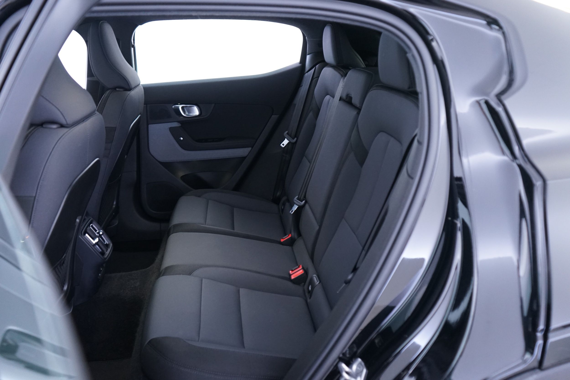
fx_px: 459
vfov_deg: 45.0
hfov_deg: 63.7
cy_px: 190
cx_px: 285
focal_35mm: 29
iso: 2000
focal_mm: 29
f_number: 4
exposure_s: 1/10
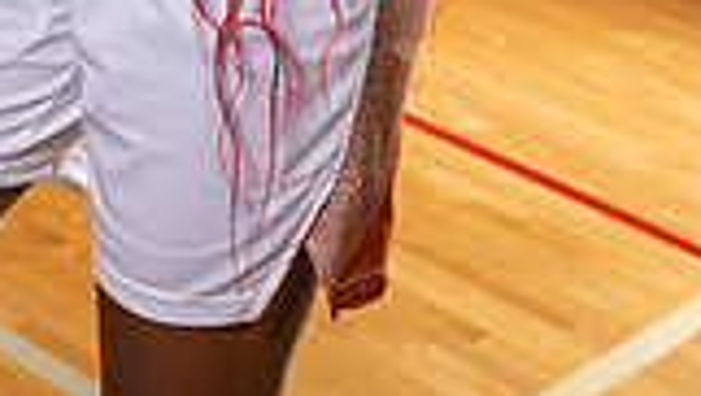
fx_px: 2121
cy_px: -557
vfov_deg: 9.5
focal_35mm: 114
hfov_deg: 18.7
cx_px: 287
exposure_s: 1/250
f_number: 8
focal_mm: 39
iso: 800
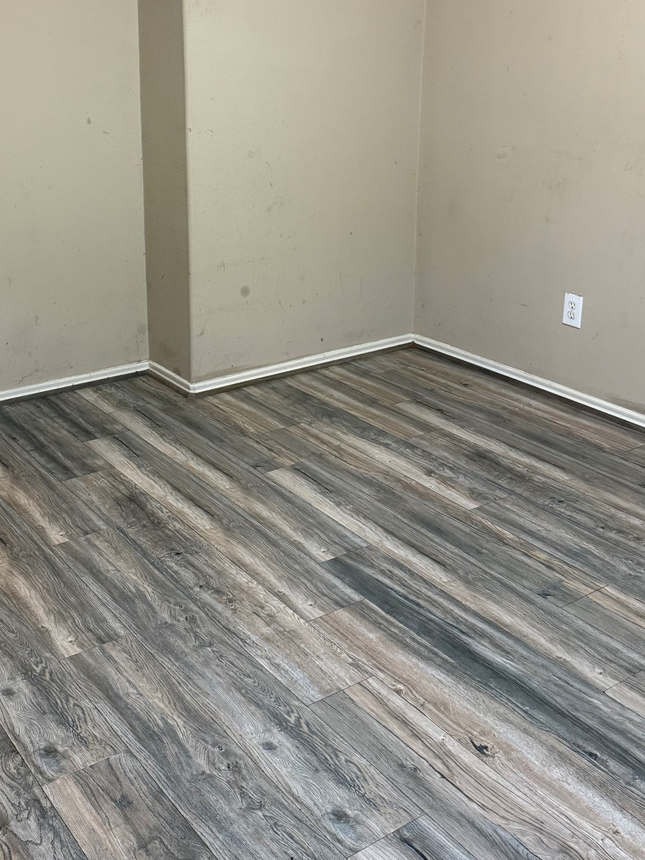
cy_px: 259
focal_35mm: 40
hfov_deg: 35.7
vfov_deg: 45.8
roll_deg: +0.3
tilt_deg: -12.7
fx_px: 994
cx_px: 222
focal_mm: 6.76
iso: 250
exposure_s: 1/60
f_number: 1.78
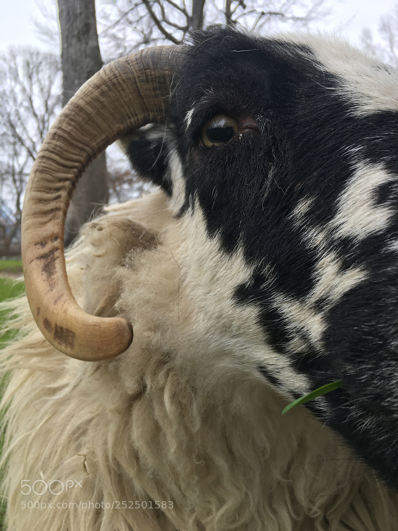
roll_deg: +2.4
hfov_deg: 48.2
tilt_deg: -1.2
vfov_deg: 61.7
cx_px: 199
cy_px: 266
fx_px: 445
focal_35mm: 29
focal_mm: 4.15
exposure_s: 1/162
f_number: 2.2
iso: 25
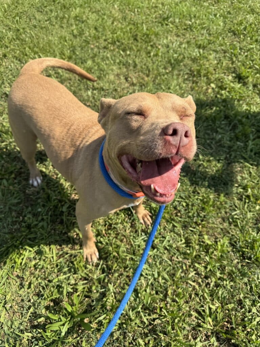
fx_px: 240
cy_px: 174
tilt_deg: -52.3
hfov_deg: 56.8
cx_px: 130
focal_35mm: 24
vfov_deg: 71.6
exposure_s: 1/2174
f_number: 1.78
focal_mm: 6.76
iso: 80
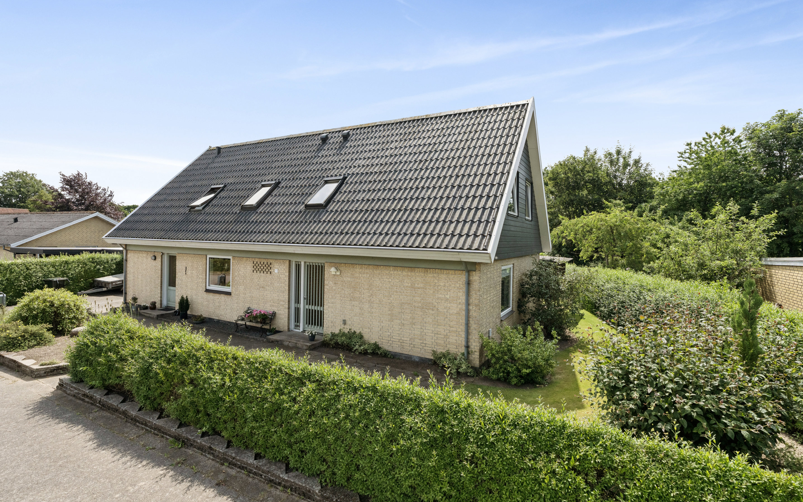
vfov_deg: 68.0
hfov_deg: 94.3
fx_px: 372
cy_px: 247
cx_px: 390
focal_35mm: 17
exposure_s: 1/1600
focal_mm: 16
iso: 500
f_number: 7.1
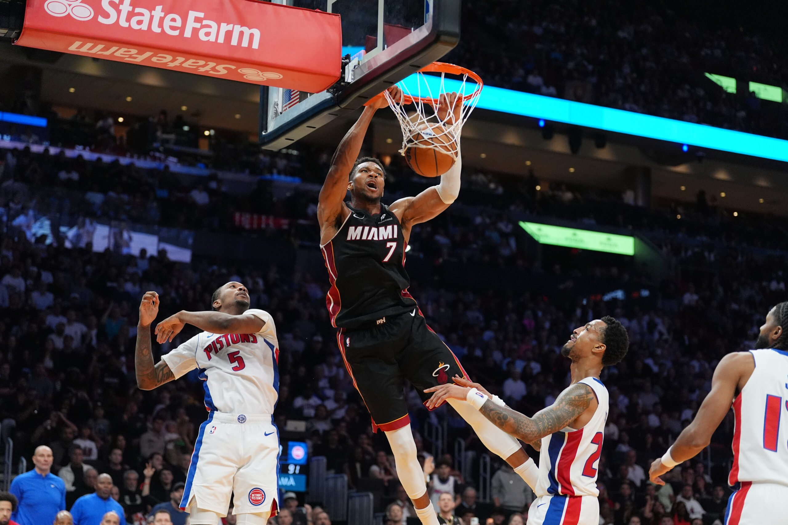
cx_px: 394
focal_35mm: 70
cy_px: 262
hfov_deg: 28.8
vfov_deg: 19.5
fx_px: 1532
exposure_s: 1/2000
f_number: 2.8
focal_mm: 70
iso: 4000
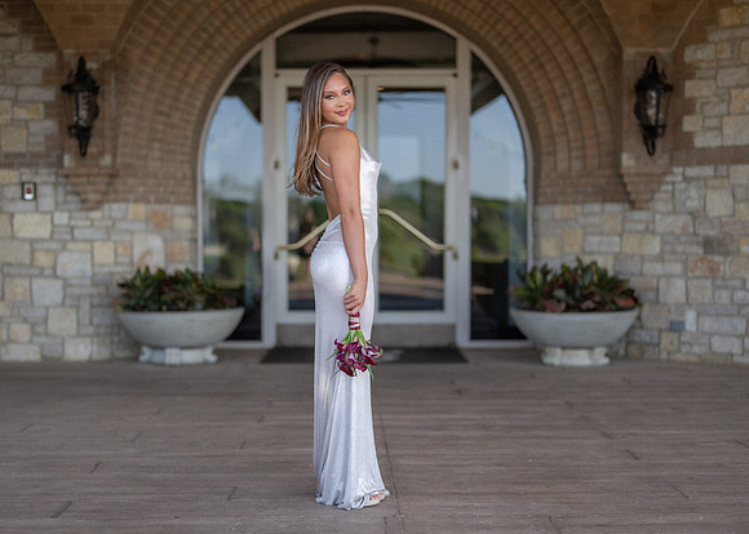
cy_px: 291
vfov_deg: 24.1
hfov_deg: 33.3
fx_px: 1252
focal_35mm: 59
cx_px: 349
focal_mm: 50
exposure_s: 1/1250
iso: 160
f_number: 1.2
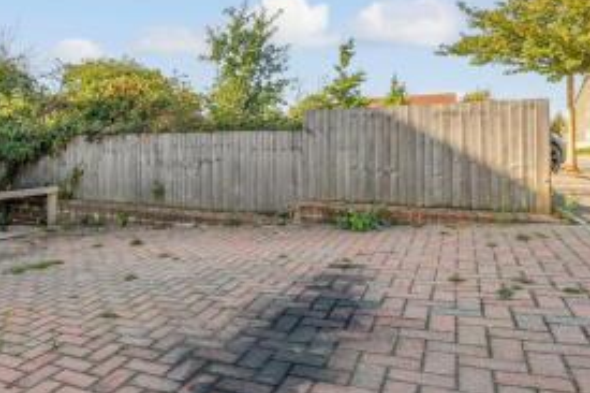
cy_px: 141
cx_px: 112
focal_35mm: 26
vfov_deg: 48.9
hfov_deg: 63.0
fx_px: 426
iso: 160
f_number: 8
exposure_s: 1/200
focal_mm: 10
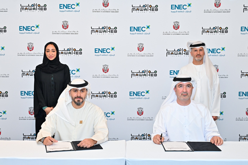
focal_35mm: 43
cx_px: 124
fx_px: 296
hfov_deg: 45.4
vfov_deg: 31.2
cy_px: 82
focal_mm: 43
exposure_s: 1/200
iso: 1000
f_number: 4
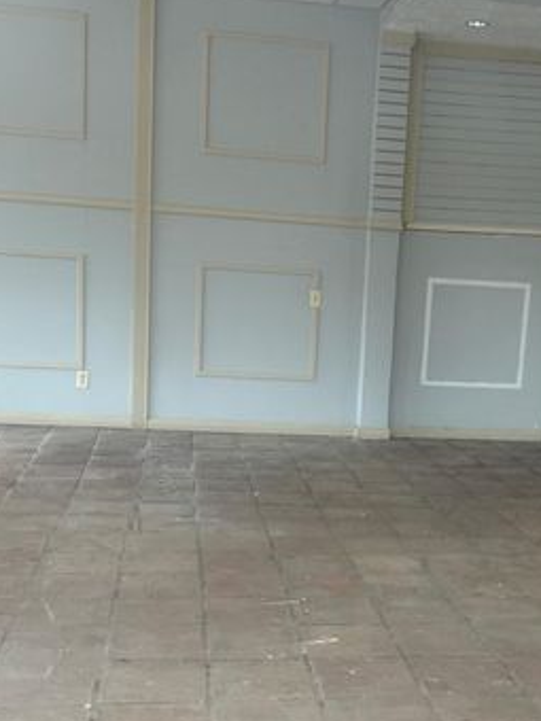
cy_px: 457
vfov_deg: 37.2
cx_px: 384
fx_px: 1063
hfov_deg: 28.3
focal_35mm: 51
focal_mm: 5.7
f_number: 1.5
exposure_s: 1/60
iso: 64
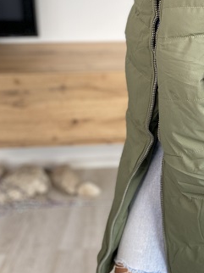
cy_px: 36
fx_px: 488
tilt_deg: -14.8
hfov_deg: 22.2
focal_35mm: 62
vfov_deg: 30.1
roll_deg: -0.7
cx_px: 232
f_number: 1.8
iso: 100
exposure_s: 1/121
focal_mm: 4.25
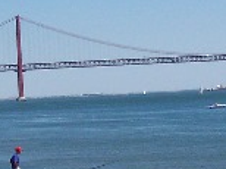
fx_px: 1291
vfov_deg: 7.5
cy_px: 62
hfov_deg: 10.0
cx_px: 197
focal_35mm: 198
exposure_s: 1/1000
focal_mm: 8
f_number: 4.8
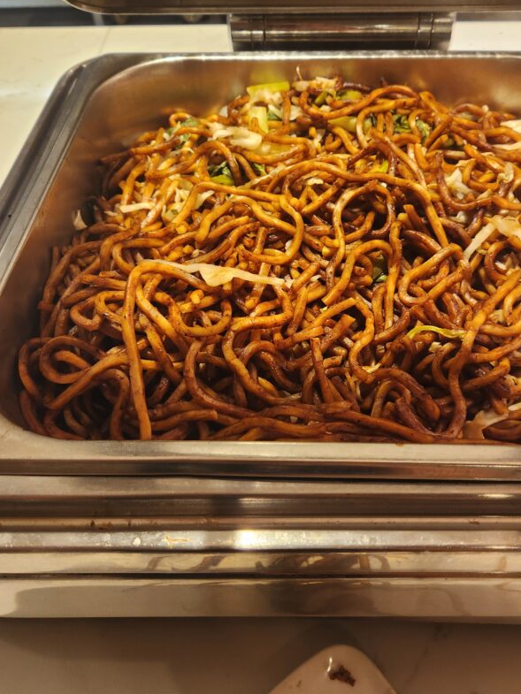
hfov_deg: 46.6
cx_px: 304
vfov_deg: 59.7
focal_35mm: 30
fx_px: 602
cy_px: 299
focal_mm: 5.4
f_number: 1.8
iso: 200
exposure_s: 1/100
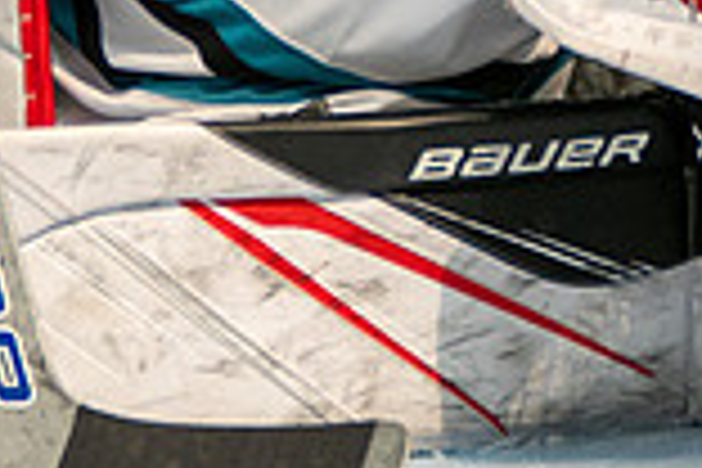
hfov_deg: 1.9
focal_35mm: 1107
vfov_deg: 1.2
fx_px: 21585
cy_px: -84
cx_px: 447
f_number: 3.2
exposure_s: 1/5000
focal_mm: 209
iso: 1600
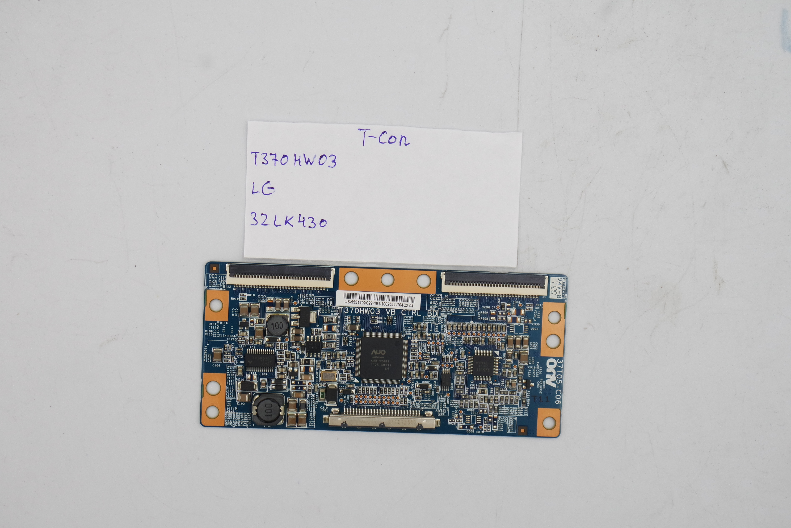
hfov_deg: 28.1
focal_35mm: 72
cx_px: 396
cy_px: 264
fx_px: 1582
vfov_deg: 18.9
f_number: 5.6
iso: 200
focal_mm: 27
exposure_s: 1/160
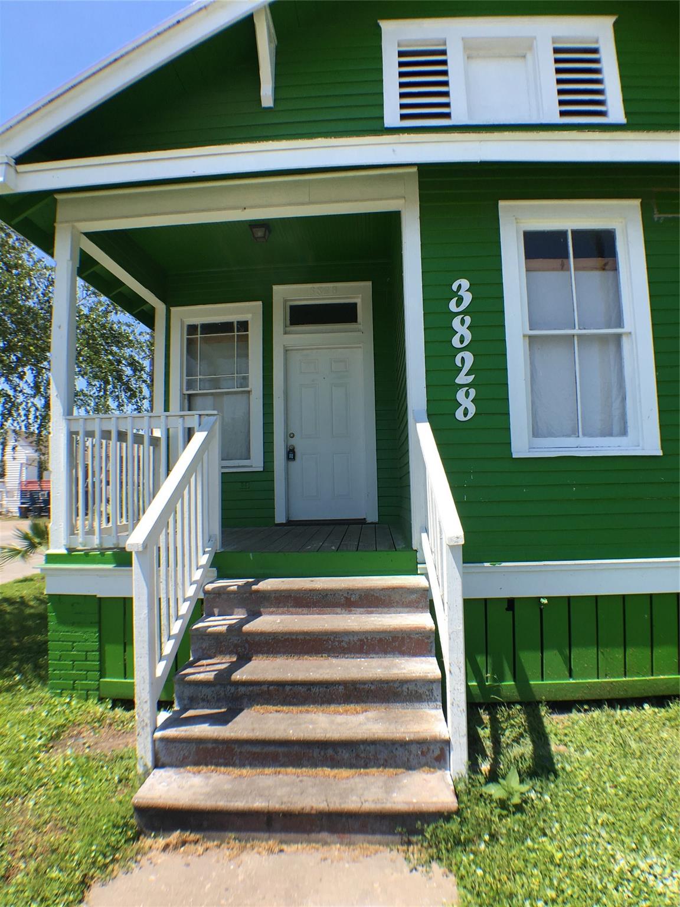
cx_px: 340
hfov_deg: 48.2
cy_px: 454
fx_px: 760
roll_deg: -0.1
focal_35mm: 29
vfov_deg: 61.7
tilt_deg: +4.4
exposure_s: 1/916
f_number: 2.2
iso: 25
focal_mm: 4.15
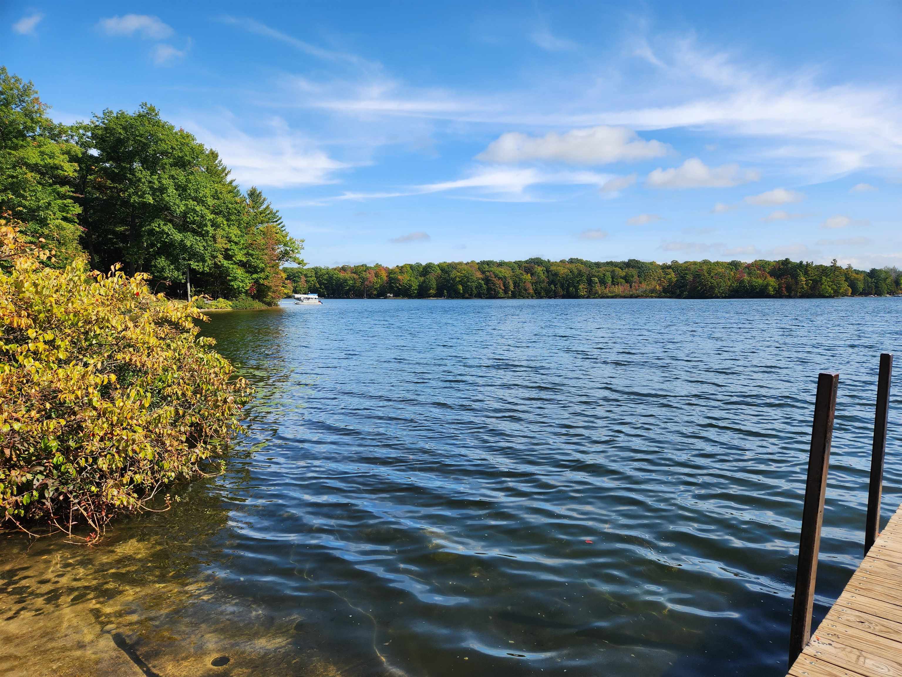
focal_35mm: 23
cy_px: 338
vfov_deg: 58.9
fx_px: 599
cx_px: 451
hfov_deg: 73.9
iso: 20
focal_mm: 5.4
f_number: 1.8
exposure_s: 1/1468
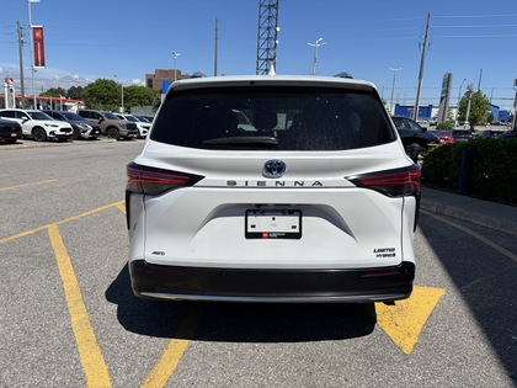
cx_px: 258
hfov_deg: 67.3
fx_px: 388
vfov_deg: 53.1
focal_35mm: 26
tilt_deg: -10.9
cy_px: 194
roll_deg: -3.0
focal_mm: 5.96
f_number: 1.6
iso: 50
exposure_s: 1/5618
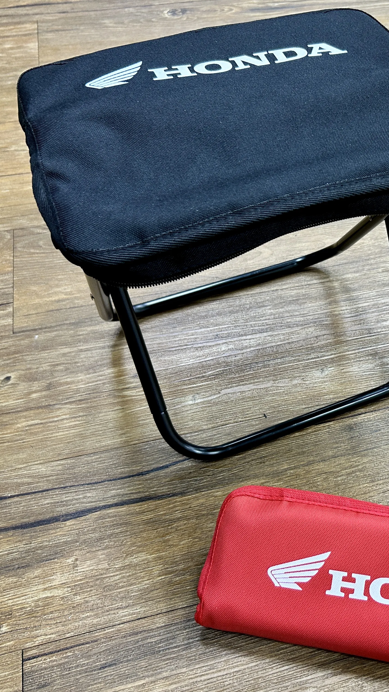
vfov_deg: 52.8
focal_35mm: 38
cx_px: 361
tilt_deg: -51.6
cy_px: 347
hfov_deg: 29.7
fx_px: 697
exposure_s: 1/60
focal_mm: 5.7
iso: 125
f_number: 1.5
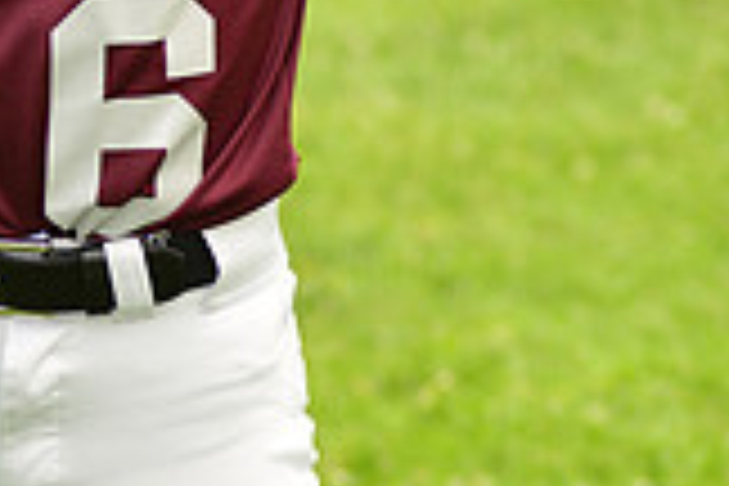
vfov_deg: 3.5
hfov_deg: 5.2
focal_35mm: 394
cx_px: 104
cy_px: -317
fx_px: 7978
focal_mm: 110
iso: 100
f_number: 5
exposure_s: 1/250
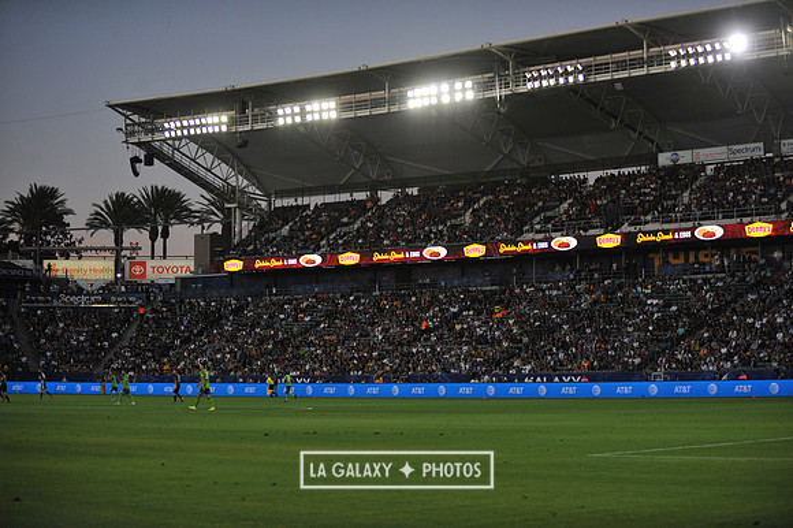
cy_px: 264
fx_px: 1541
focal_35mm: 70
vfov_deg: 19.4
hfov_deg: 28.9
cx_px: 396
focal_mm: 70
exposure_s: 1/2500
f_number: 2.8
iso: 1600
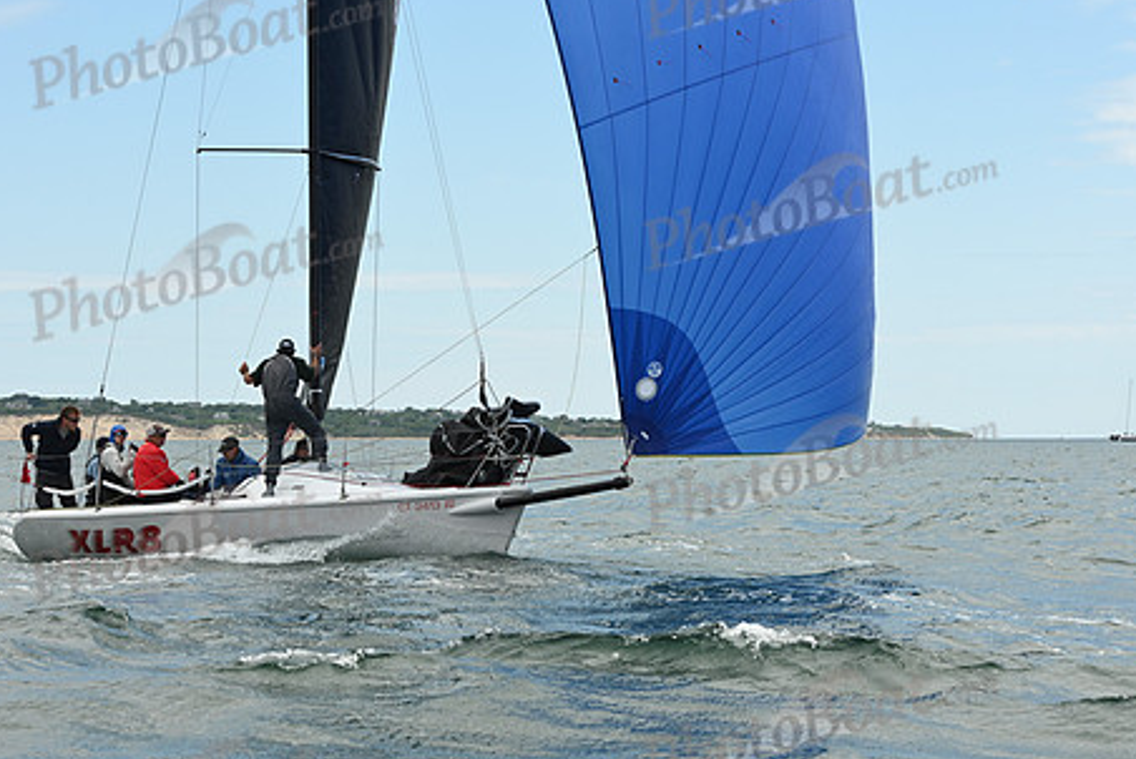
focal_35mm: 109
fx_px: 3442
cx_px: 515
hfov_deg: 18.7
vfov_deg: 12.6
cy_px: 371
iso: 320
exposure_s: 1/1000
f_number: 8
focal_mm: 85
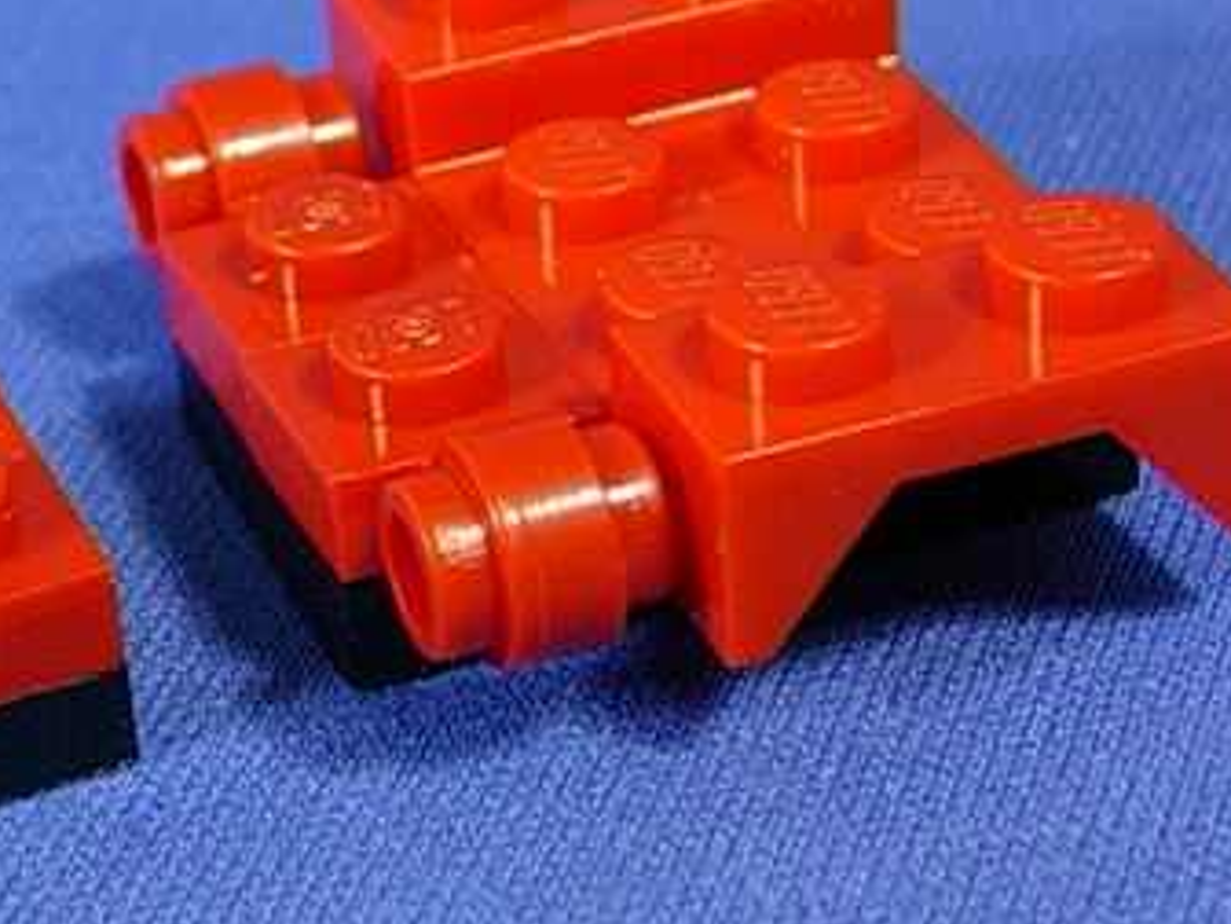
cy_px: 290
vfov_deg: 10.4
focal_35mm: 143
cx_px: 216
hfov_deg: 13.7
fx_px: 5085
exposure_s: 1/6.7
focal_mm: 11.3
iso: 70
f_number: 3.8
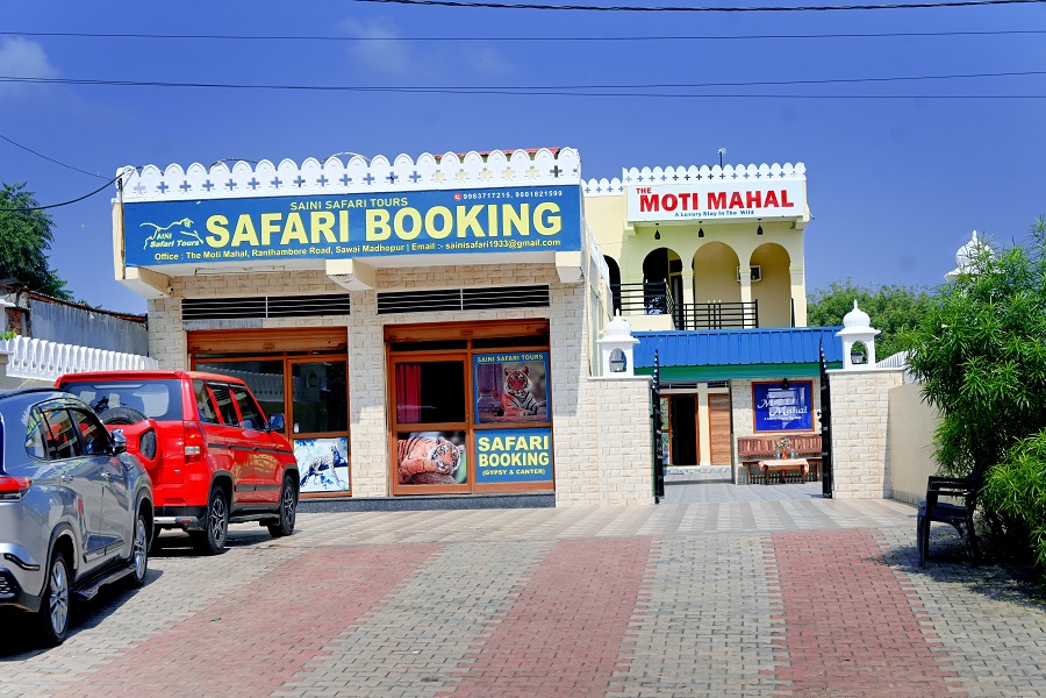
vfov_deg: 21.6
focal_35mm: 63
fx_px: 1830
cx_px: 523
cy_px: 349
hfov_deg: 31.9
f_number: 8
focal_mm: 42
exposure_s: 1/500
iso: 100
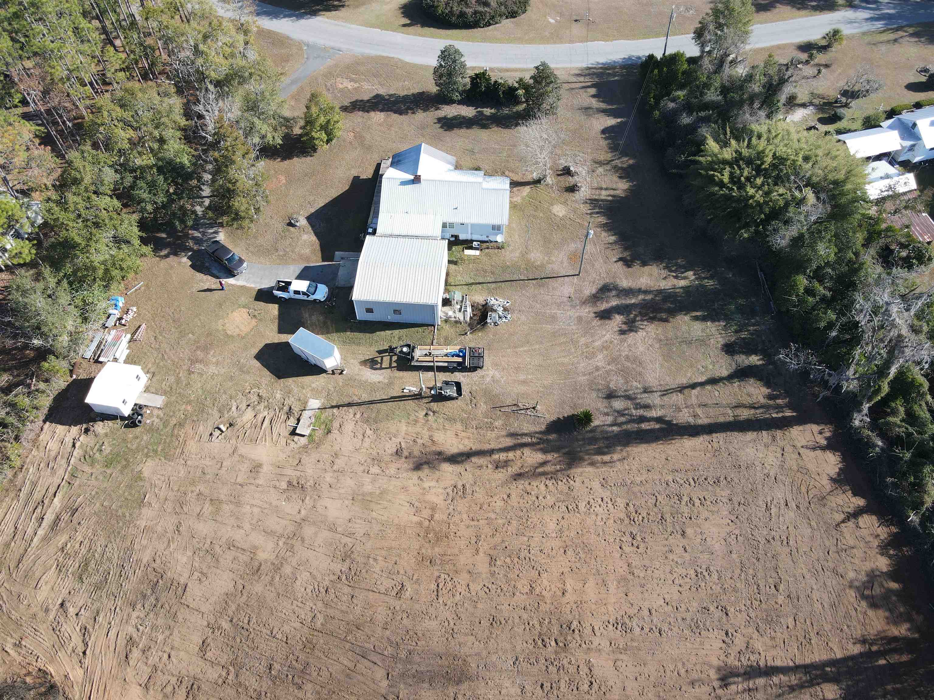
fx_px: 648
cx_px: 467
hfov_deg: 71.6
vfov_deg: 56.8
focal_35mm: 24
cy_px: 350
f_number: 2.8
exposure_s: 1/240
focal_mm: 4.5
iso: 100
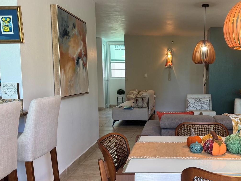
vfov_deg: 37.6
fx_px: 265
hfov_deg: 47.6
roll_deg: -0.7
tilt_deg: -8.7
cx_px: 172
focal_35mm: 38
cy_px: 109
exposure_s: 1/120
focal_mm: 6.76
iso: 160
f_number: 1.78
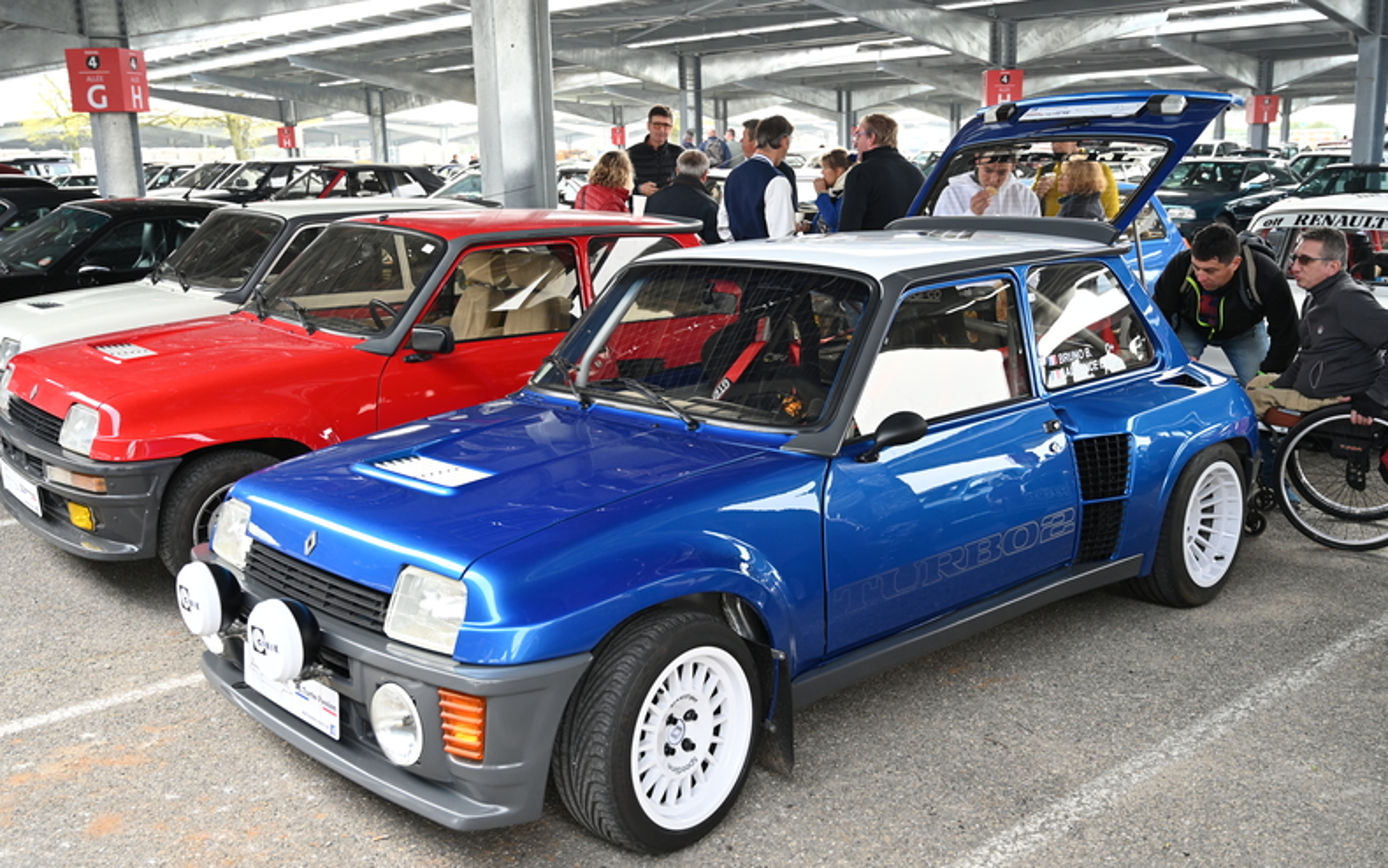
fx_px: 1268
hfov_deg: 57.4
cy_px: 418
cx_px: 698
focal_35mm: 34
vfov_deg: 37.8
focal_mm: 32.5
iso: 400
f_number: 4
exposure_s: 1/160
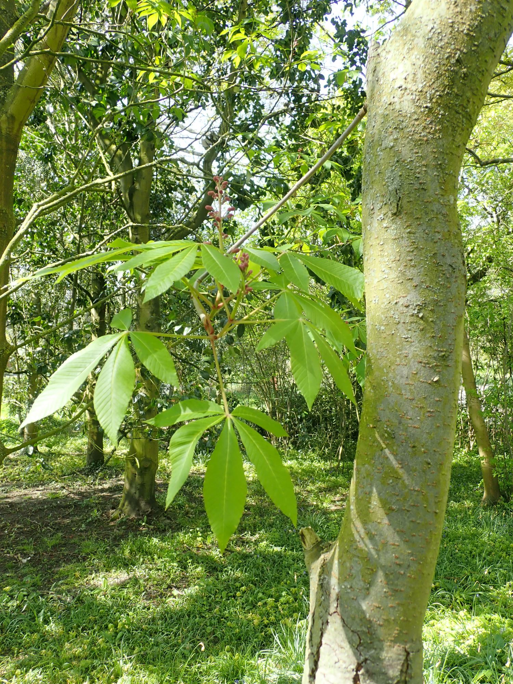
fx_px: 593
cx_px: 256
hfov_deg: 46.8
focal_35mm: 30
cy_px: 342
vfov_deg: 60.0
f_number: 3.2
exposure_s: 1/100
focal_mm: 5.5
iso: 100
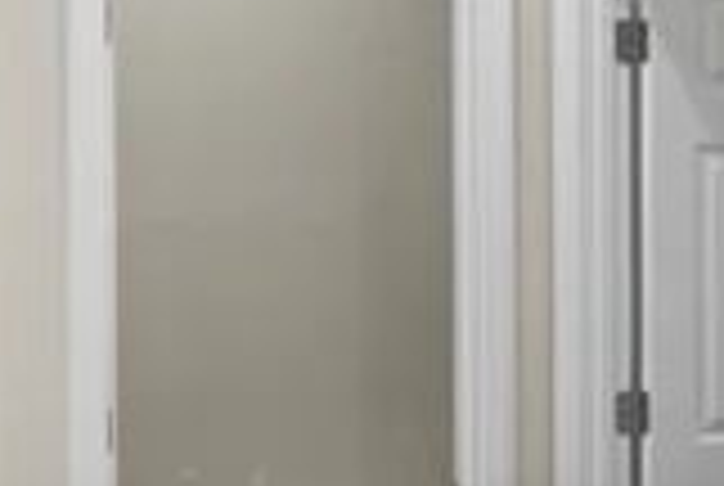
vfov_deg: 12.7
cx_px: 926
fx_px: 2176
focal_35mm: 108
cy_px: 308
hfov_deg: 17.7
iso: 400
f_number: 8
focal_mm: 17
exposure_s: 1/4
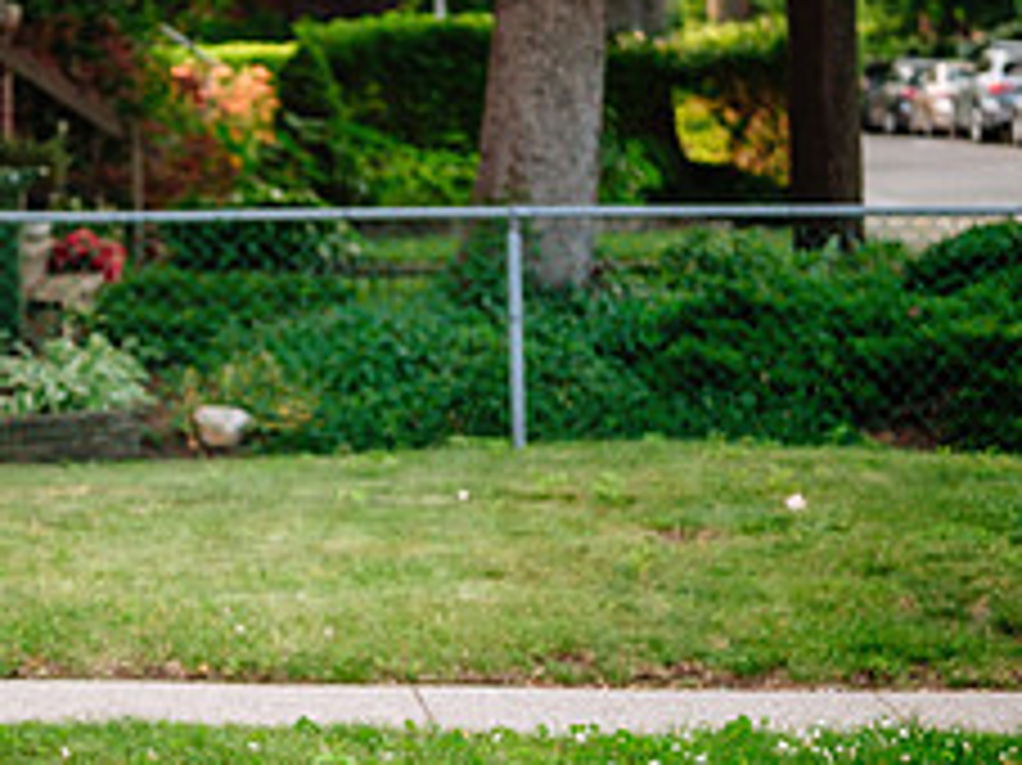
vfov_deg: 10.4
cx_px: 261
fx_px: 4190
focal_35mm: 142
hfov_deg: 13.9
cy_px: 398
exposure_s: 1/500
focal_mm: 37
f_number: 1.8
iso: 500
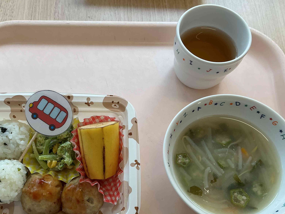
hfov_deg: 47.6
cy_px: 141
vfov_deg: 36.5
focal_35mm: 39
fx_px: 321
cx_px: 114
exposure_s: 1/120
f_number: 1.8
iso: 16
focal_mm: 3
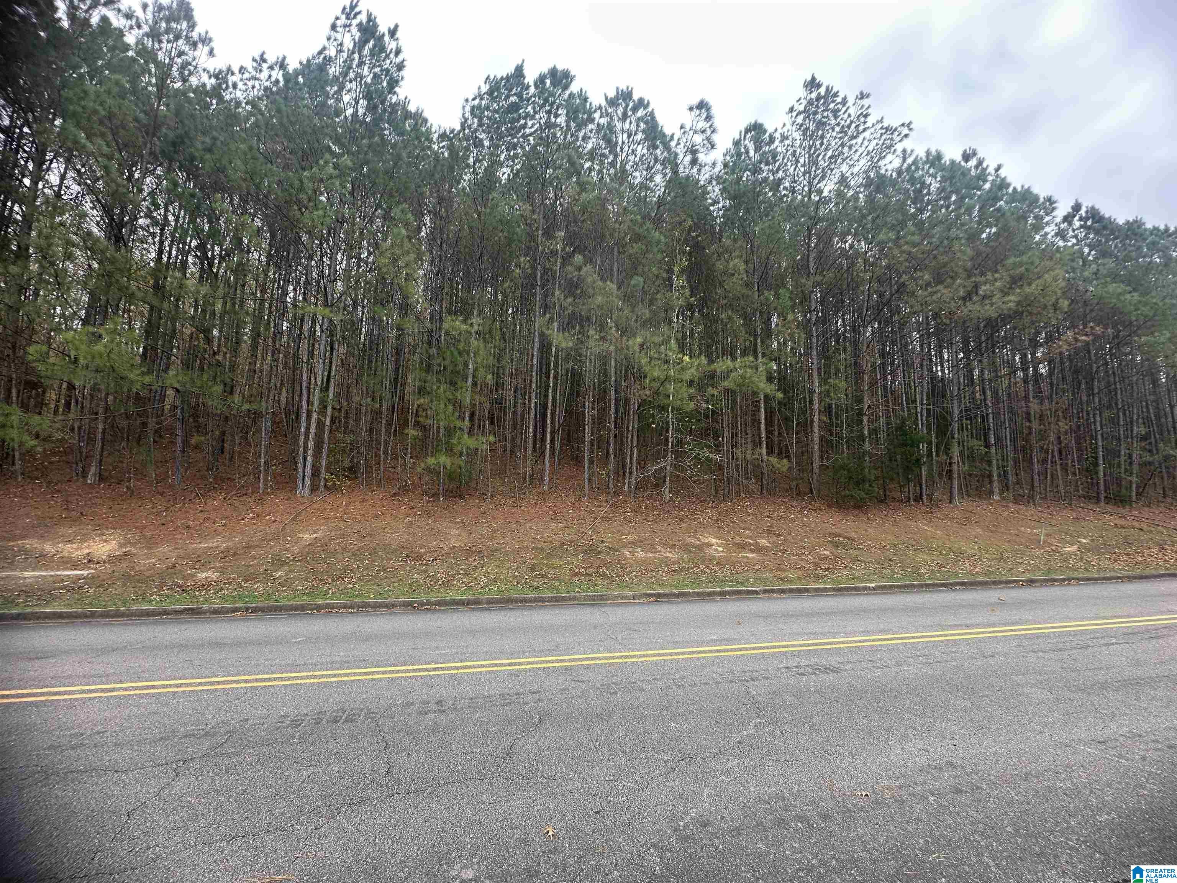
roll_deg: -1.7
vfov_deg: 85.7
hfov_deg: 102.1
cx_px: 588
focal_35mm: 14
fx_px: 476
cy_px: 442
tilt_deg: +8.5
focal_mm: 2.22
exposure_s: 1/99
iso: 40
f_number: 2.2
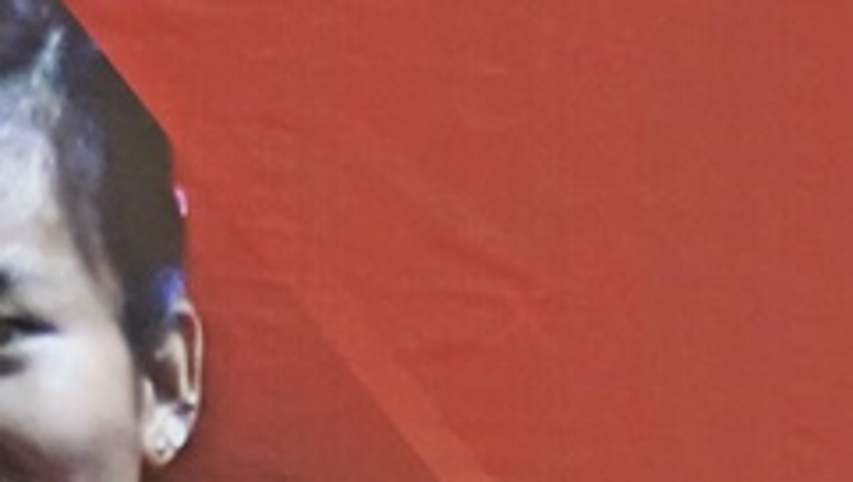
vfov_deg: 3.1
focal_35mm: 391
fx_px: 8851
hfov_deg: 5.5
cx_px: 924
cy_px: 510
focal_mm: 100
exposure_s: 1/250
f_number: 4.5
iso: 8000
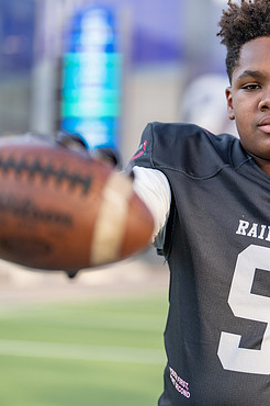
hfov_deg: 14.6
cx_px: 263
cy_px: 178
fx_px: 1037
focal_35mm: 92
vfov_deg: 22.1
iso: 100
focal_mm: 50
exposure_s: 1/2000
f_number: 1.2
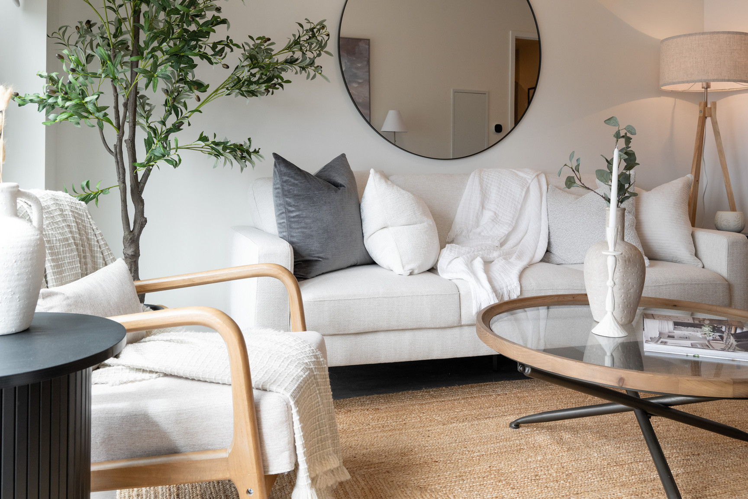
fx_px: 665
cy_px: 250
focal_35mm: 32
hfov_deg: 58.7
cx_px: 374
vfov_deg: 41.1
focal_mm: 32
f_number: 8
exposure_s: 1/100
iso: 500
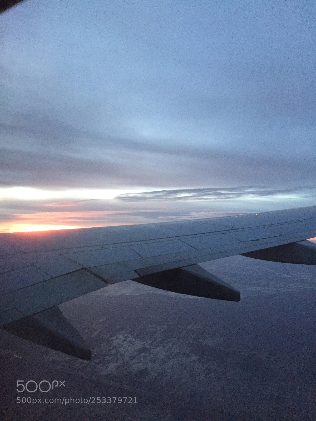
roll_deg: +0.8
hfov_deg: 48.2
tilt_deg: +2.5
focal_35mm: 29
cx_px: 158
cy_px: 210
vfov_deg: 61.7
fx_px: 353
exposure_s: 1/15
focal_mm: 4.15
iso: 400
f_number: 2.2
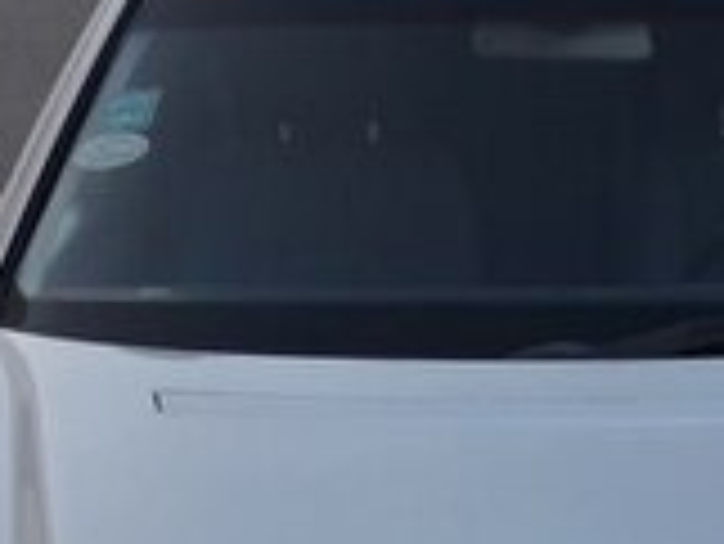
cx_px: 576
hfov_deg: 17.0
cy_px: 704
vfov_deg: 12.5
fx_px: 2407
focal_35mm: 115
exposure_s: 1/147
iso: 40
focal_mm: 3.7
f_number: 1.9
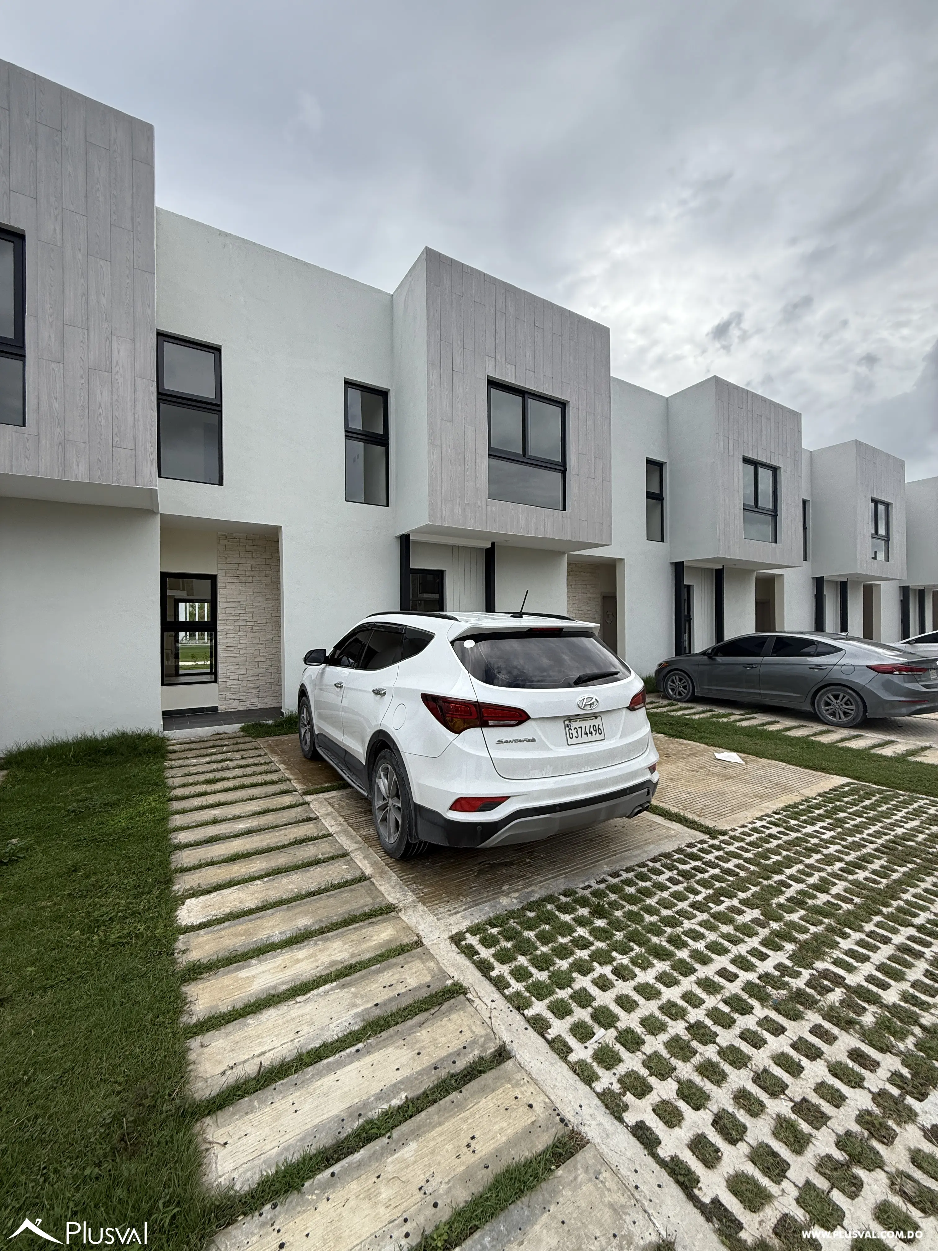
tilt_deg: +1.9
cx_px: 469
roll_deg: +1.2
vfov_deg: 102.1
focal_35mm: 14
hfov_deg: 85.7
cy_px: 626
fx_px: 506
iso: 50
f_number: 2.2
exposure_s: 1/1368
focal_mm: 2.22
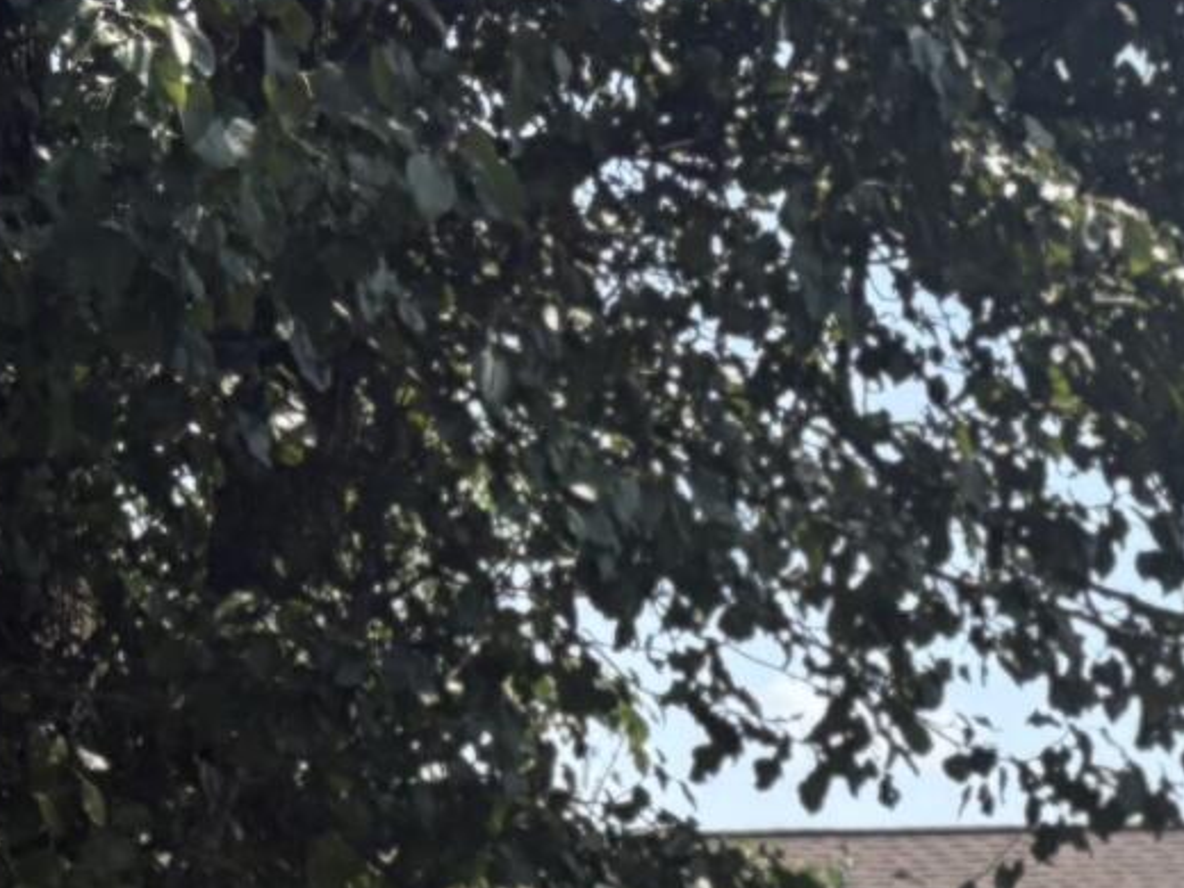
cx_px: 2252
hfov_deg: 11.9
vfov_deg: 8.9
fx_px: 5131
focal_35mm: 150
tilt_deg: -6.1
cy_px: 2200
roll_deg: +0.0
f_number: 1.6
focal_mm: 5.96
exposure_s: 1/2538
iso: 50
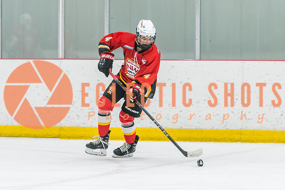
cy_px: 91
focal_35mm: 284
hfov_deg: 7.3
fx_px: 2247
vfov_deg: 4.8
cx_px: 143
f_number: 2.8
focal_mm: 145
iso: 3200
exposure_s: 1/800
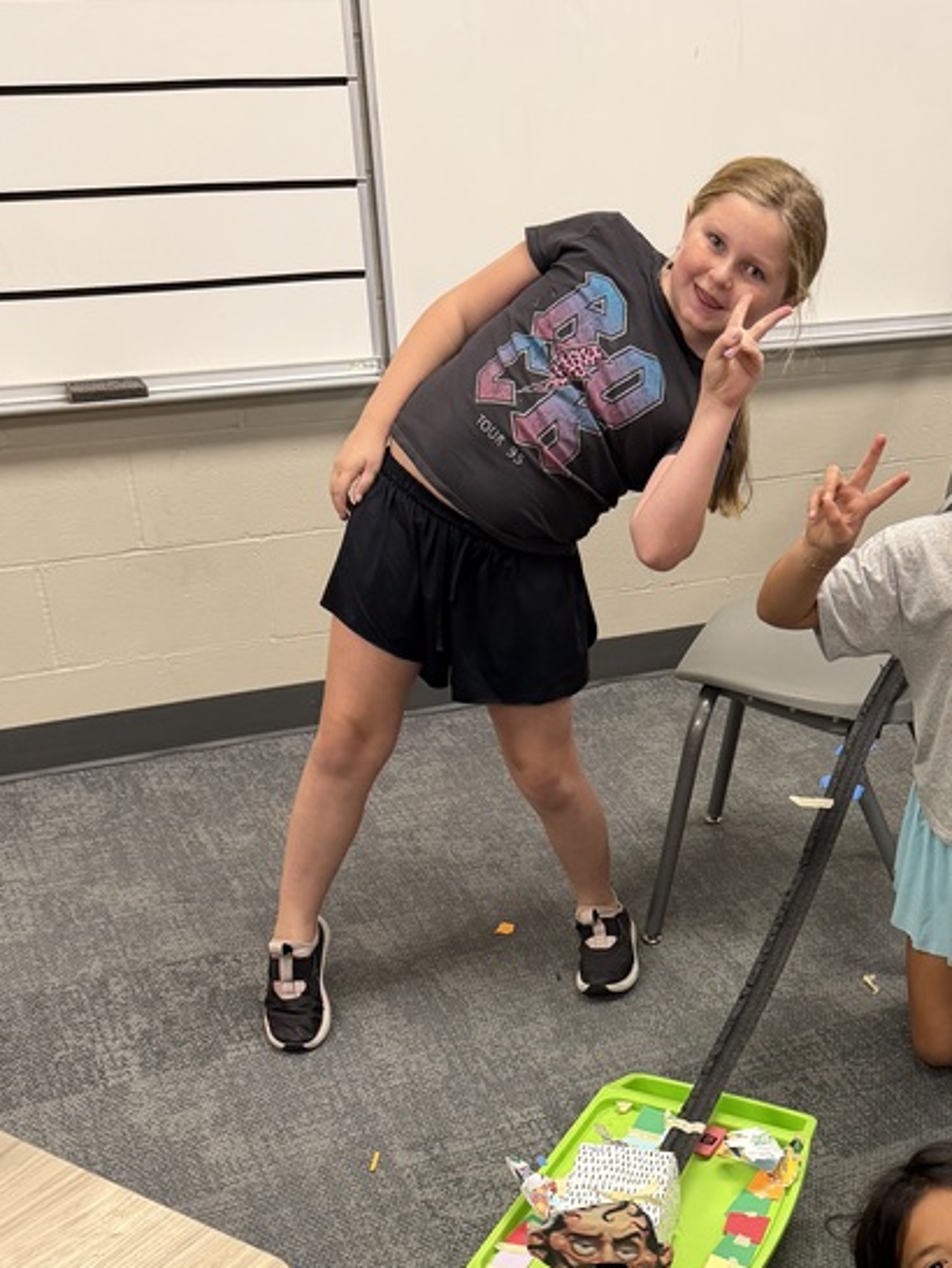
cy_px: 1040
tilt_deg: -34.2
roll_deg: -2.6
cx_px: 782
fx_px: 1649
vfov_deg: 40.1
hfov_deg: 31.3
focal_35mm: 45
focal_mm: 6.76
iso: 250
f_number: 1.78
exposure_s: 1/60
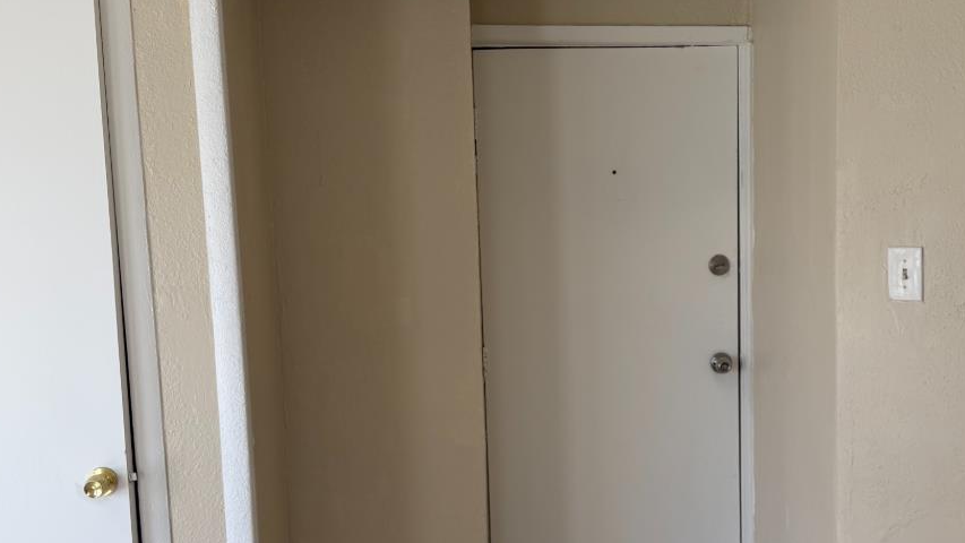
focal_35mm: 46
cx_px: 597
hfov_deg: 44.3
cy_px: 305
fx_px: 1177
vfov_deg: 26.0
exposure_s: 1/361
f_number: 1.78
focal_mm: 6.76
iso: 80
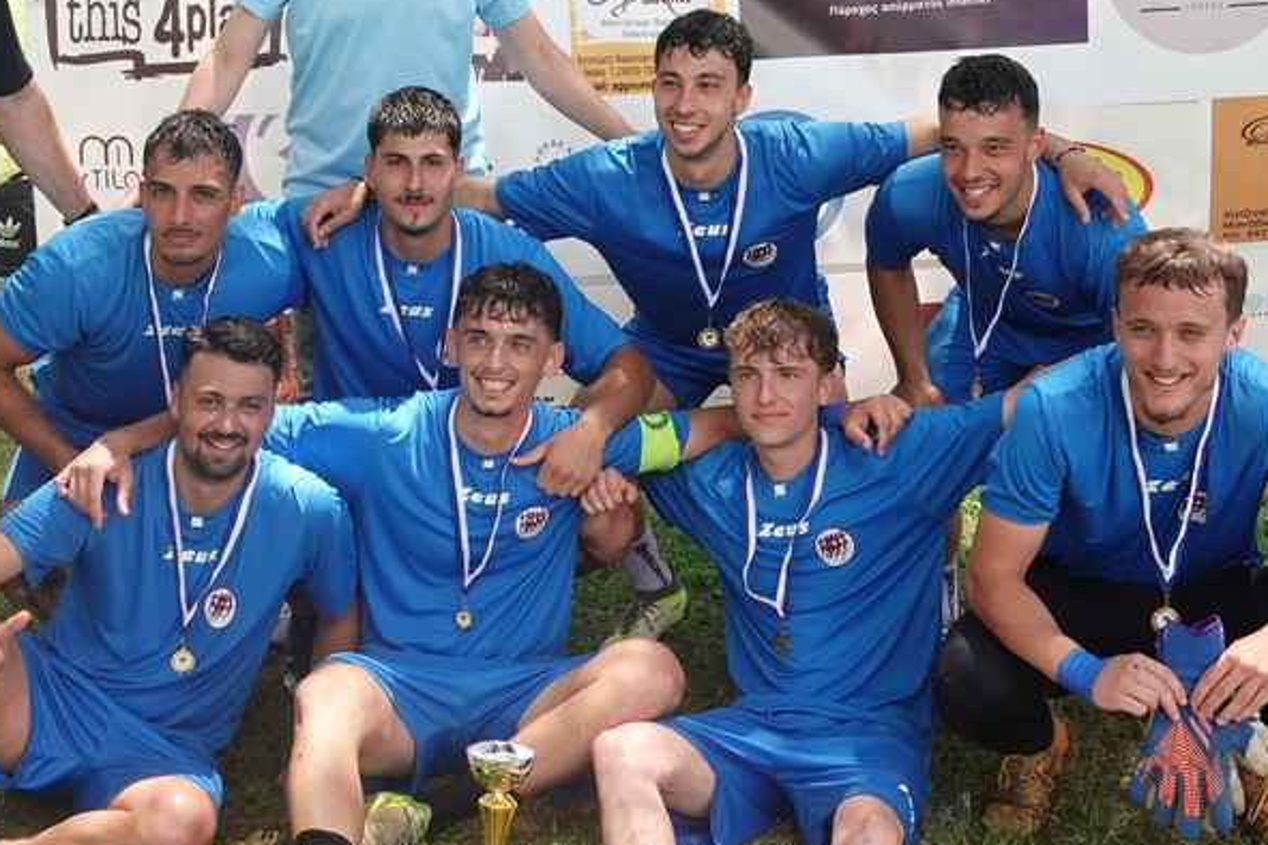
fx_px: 2289
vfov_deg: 20.9
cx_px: 468
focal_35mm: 65
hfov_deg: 30.8
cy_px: 294
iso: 125
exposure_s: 1/250
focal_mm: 12.52
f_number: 4
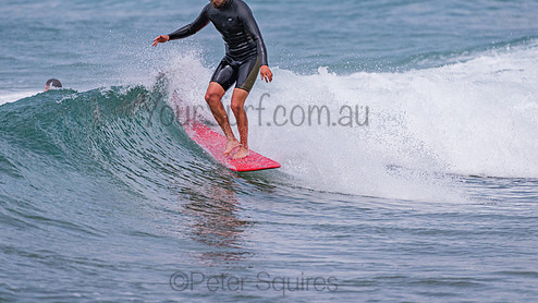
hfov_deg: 3.5
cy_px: 101
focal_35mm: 615
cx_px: 254
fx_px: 8774
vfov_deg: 2.0
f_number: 5.6
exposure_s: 1/1250
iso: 400
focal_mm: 500
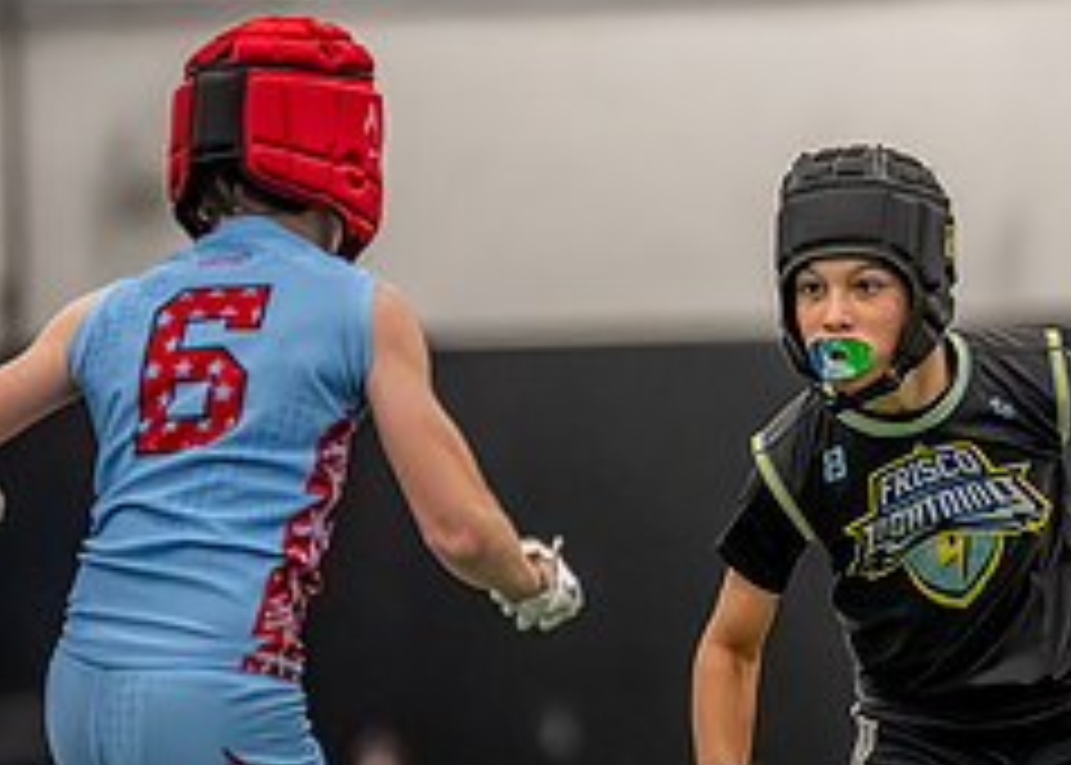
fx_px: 18585
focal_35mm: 611
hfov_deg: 3.3
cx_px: 883
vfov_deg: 2.4
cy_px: 572
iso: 6400
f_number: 2.8
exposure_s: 1/1000
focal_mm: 200
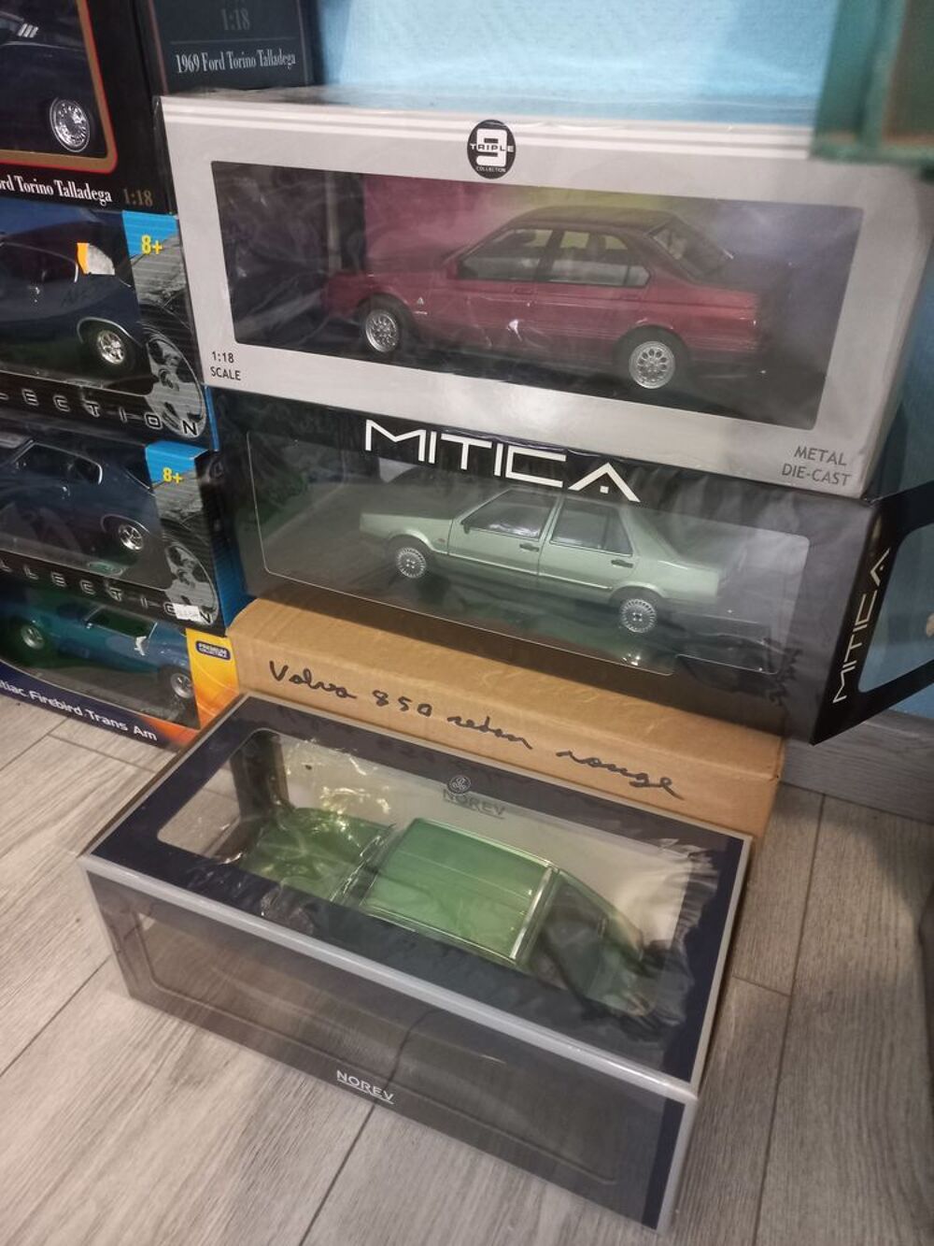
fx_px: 899
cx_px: 467
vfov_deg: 69.4
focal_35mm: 25
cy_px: 623
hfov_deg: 54.9
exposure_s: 1/25
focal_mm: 4.6
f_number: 1.8
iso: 1000
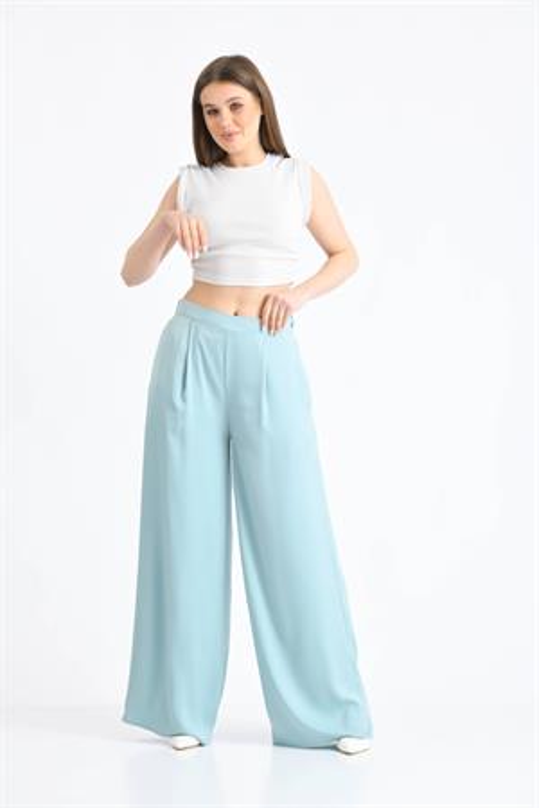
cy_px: 404
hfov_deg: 13.0
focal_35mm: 105
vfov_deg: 19.5
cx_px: 270
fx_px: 2358
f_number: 9
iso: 100
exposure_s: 1/125
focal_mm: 105
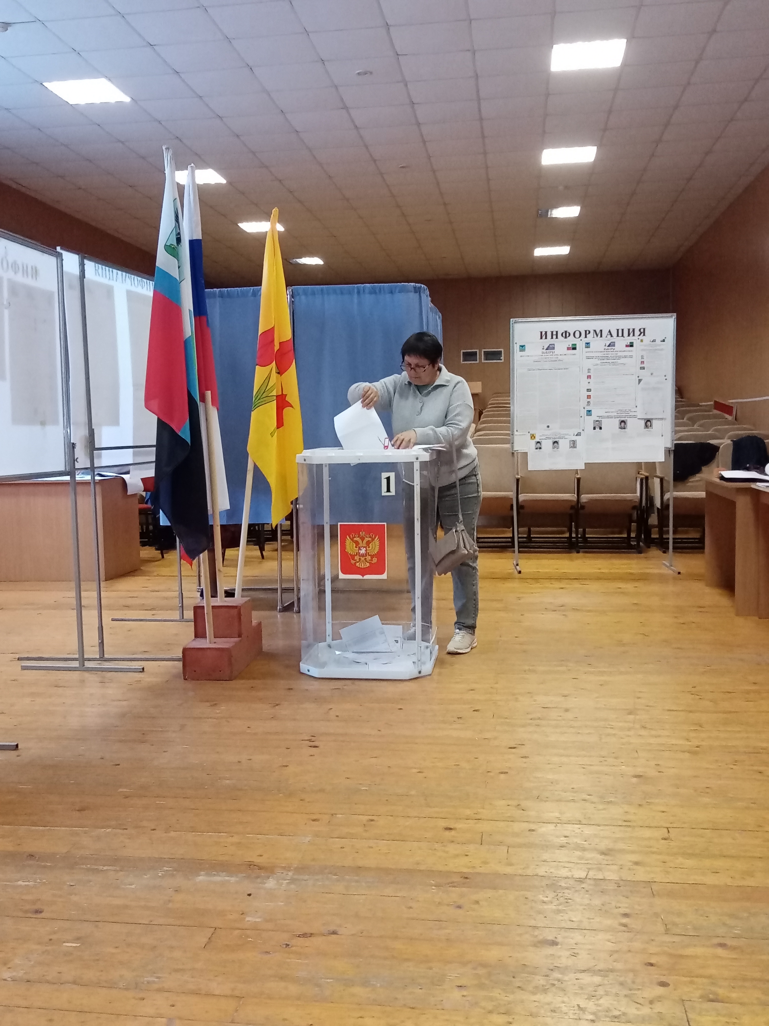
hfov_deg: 53.1
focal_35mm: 26
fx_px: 770
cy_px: 513
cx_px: 384
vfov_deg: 67.3
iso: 741
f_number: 1.8
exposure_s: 1/25
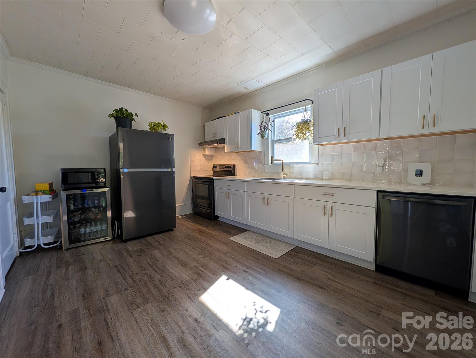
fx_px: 165
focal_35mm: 12
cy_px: 179
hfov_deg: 110.5
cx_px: 238
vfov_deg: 94.6
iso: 52
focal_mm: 2.02
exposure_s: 1/215
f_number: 1.7
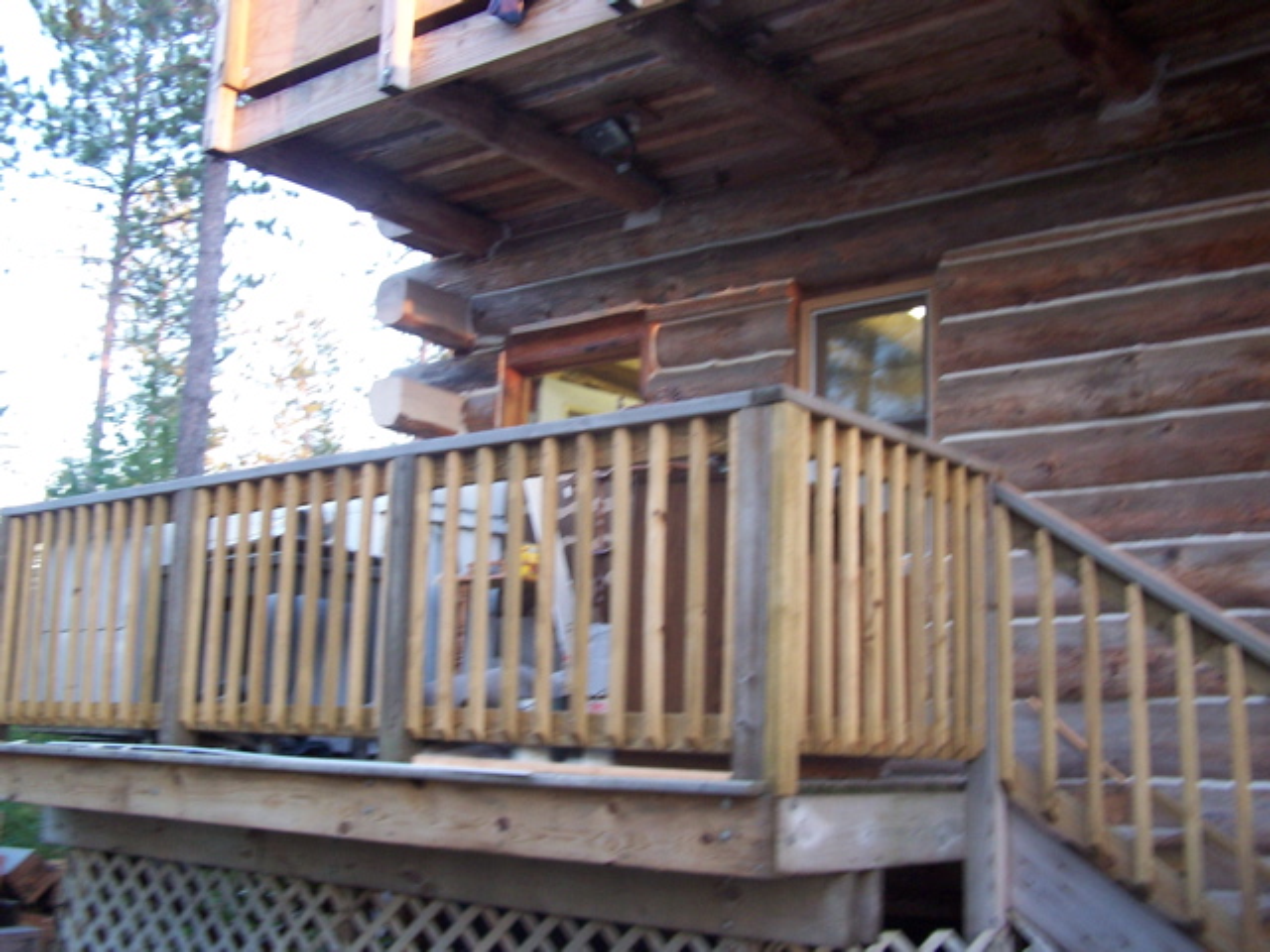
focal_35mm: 38
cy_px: 476
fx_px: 1394
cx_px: 635
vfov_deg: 37.7
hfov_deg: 49.0
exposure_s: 1/20
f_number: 2.8
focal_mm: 6.3
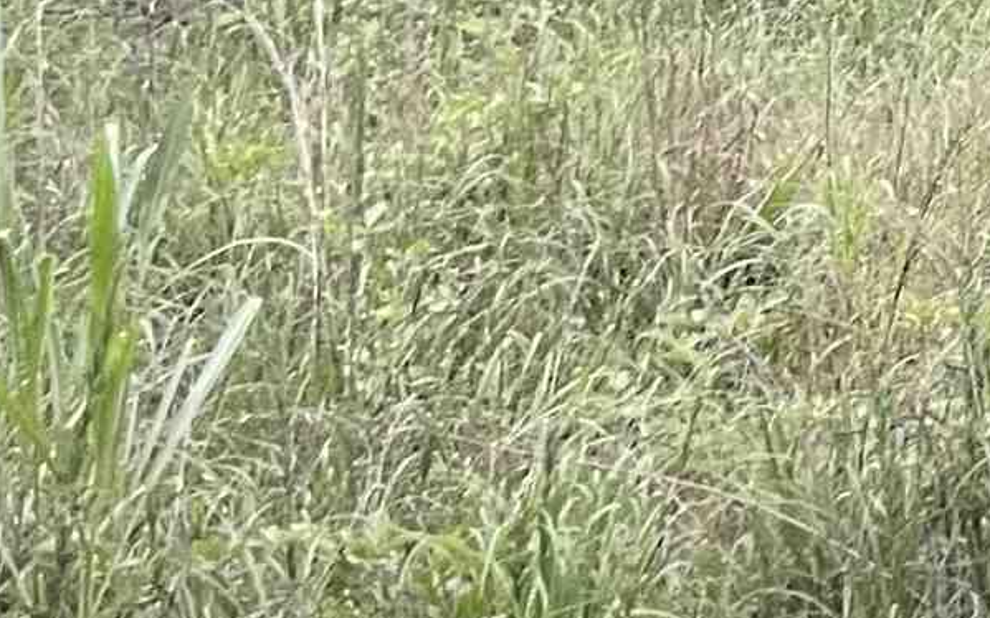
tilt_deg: +3.4
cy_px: -639
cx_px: 2254
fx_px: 3668
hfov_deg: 12.6
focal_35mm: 136
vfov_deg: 9.0
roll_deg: +0.8
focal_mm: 5.1
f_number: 1.6
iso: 500
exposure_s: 1/60
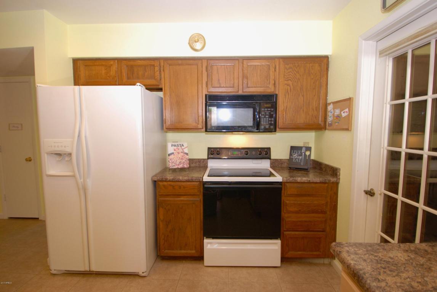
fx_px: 219
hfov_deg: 89.9
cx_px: 218
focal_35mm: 18
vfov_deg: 67.5
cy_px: 146
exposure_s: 1/25
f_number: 3.8
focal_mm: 12
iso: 400
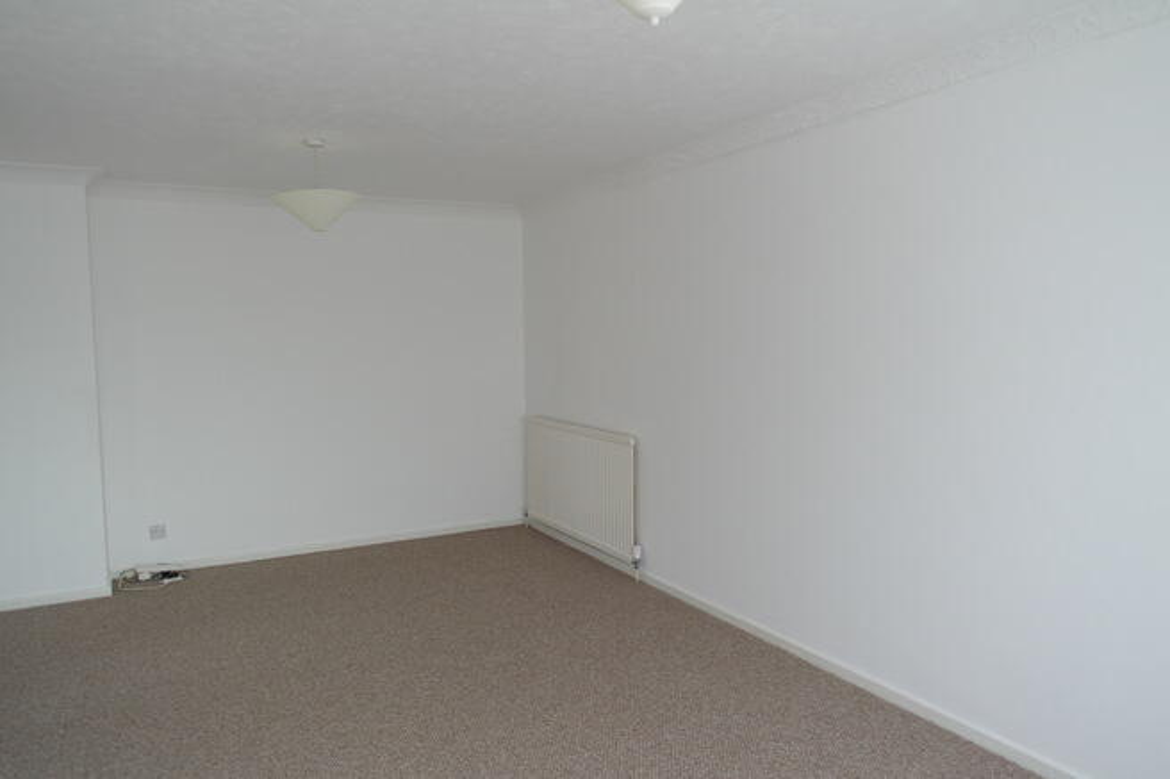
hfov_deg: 73.8
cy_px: 390
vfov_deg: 53.1
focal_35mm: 24
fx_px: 780
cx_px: 585
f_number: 3.2
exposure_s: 1/100
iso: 100
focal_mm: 16
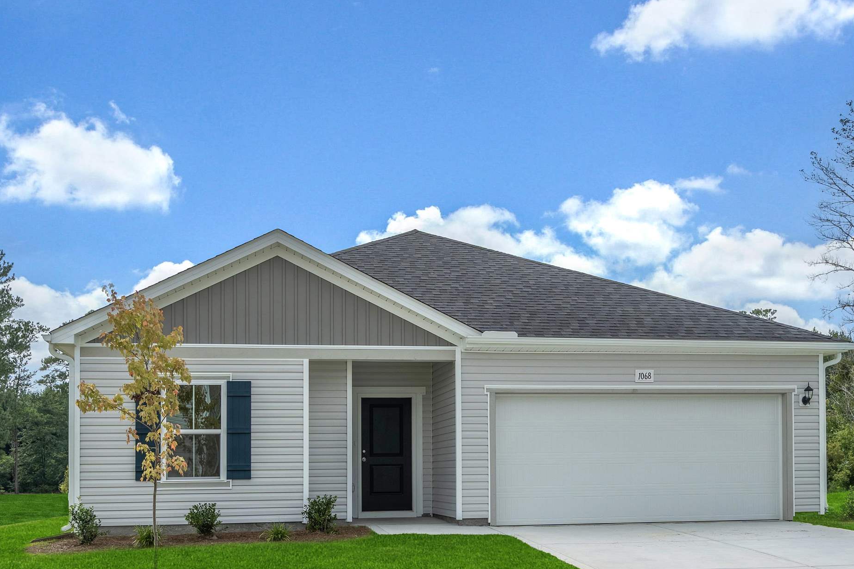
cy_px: 377
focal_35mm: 45
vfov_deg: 29.7
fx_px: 1068
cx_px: 452
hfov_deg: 43.6
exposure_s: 1/1000
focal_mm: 27
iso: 400
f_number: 8
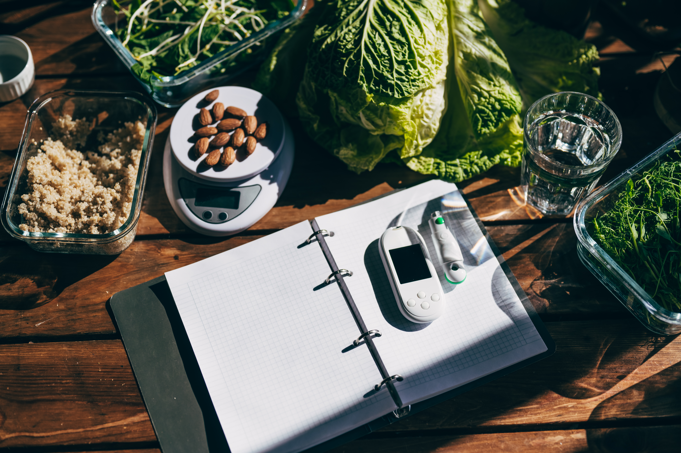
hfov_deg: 39.6
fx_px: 945
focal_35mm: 50
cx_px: 340
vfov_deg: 27.0
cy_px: 226
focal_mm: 50
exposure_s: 1/4000
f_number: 2.5
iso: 125
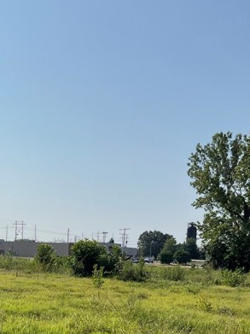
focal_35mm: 57
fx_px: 549
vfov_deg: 31.9
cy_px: 311
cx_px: 67
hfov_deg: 25.4
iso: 16
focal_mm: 3
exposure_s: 1/2801
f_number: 1.8
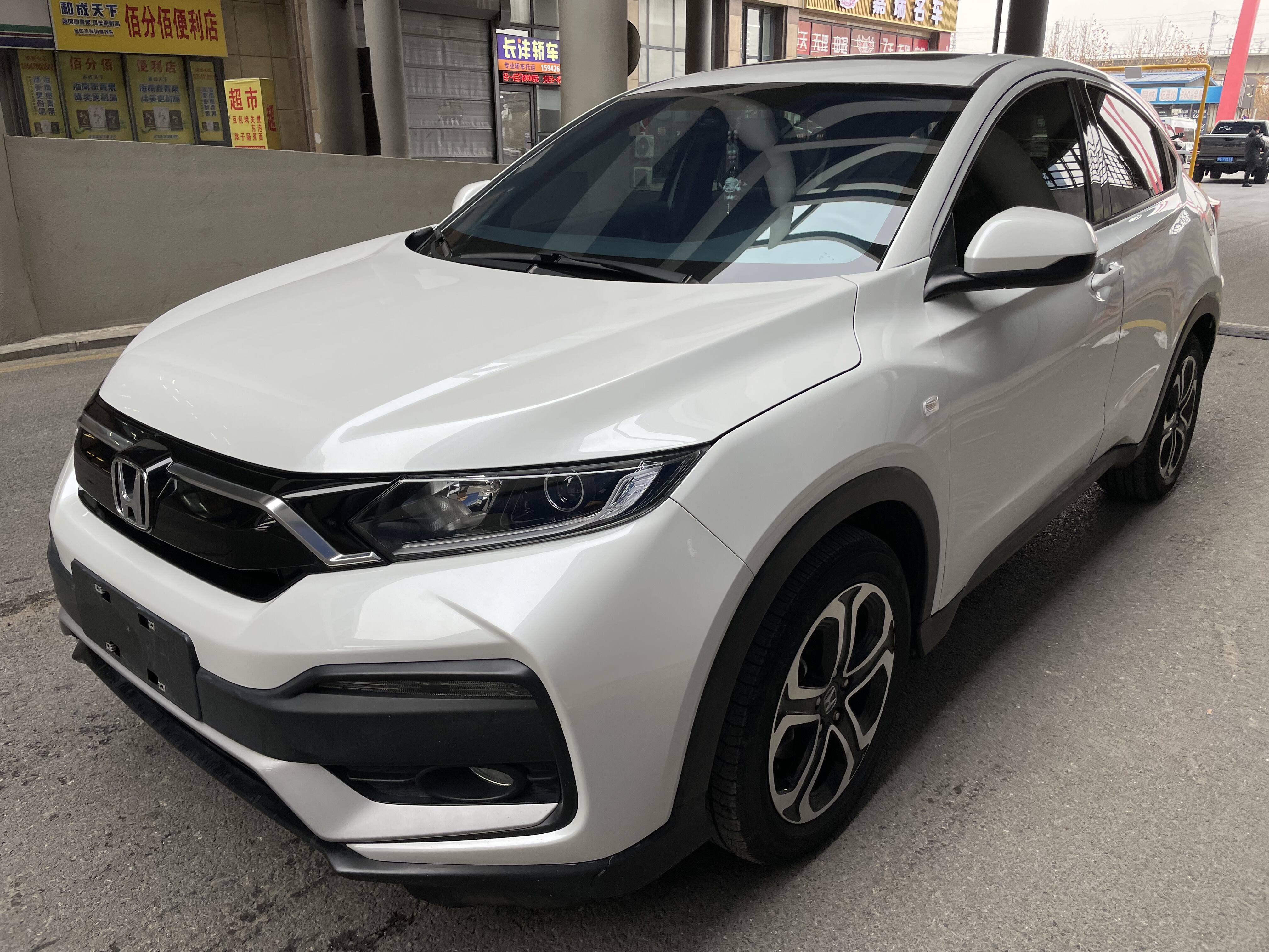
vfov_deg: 53.1
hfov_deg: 67.3
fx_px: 953
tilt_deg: -19.3
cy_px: 476
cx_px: 634
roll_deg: +0.0
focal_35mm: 26
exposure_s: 1/362
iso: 32
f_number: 1.6
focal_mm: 4.2
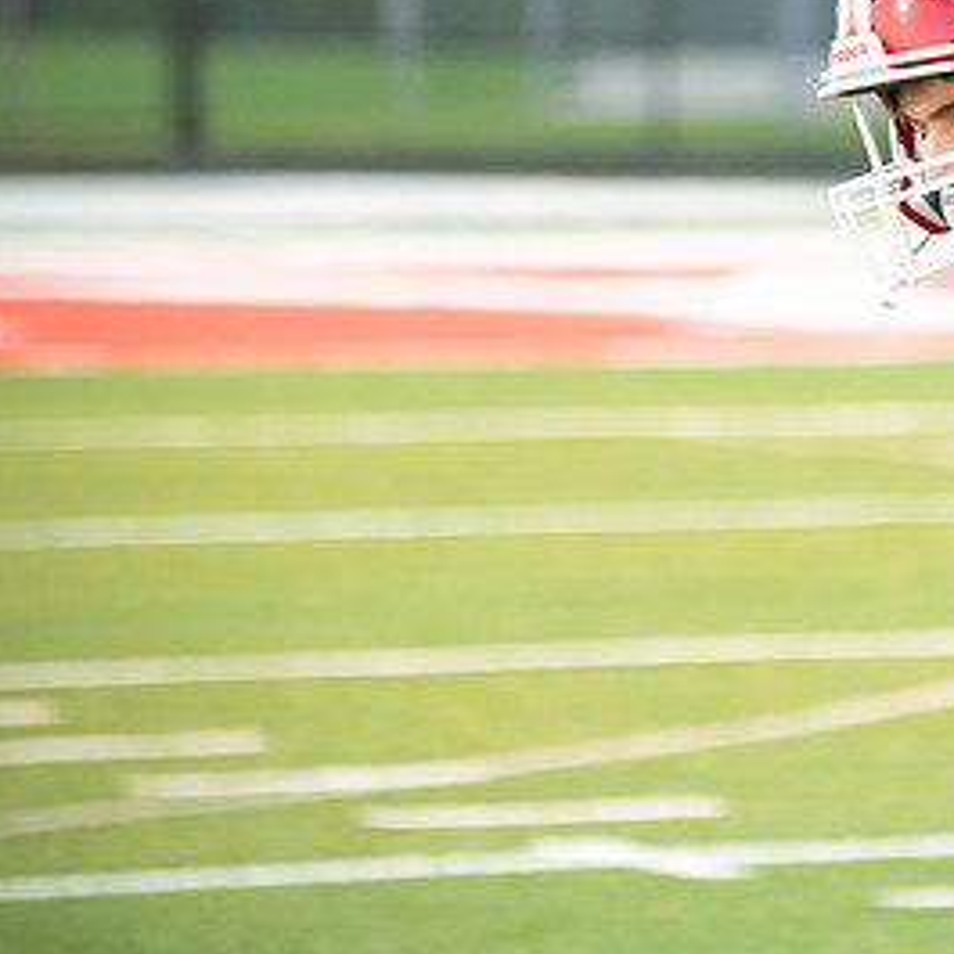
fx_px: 14499
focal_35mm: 465
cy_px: 272
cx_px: 896
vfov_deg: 3.8
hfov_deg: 3.8
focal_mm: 250
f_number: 5.6
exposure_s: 1/640
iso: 4000
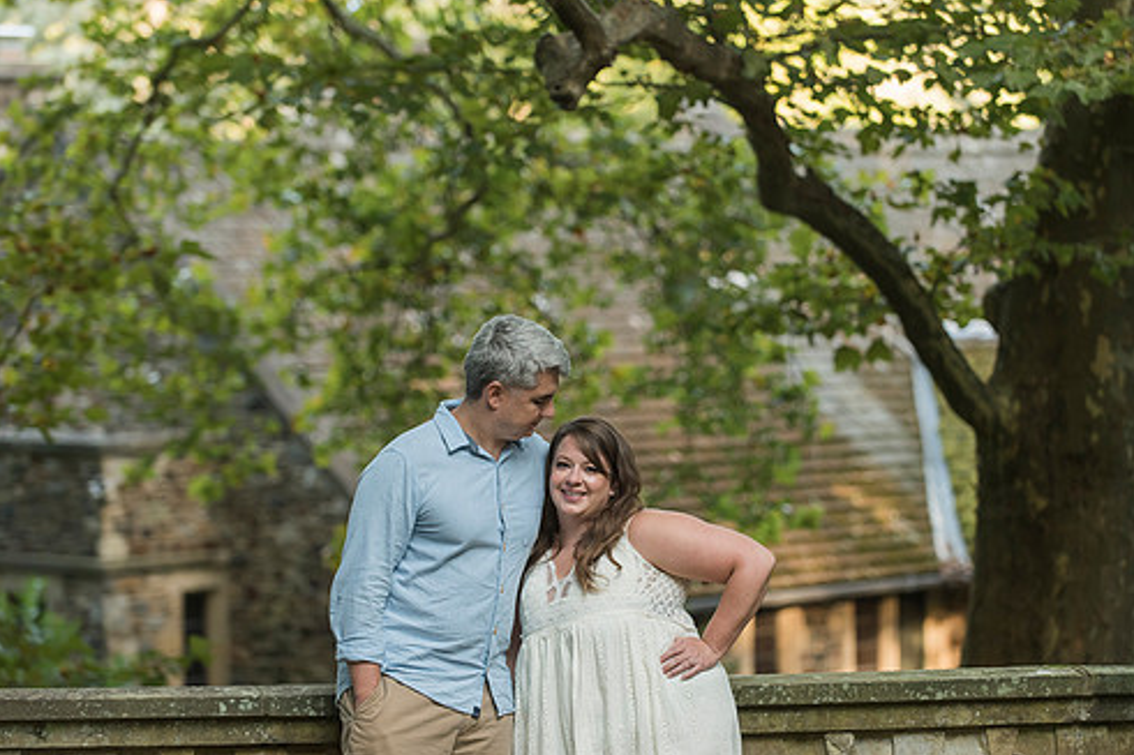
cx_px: 625
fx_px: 4629
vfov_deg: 9.3
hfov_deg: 14.0
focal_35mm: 147
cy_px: 414
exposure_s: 1/500
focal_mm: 120
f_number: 3.2
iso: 800
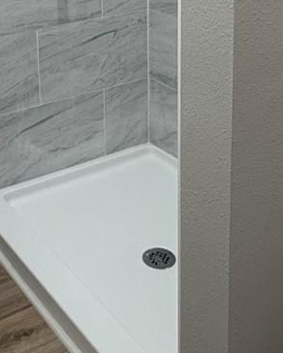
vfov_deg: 28.7
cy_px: -28
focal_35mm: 60
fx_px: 627
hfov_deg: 25.2
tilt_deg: -10.1
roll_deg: +1.0
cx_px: 77
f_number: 2.2
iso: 100
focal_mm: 2.22
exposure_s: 1/120
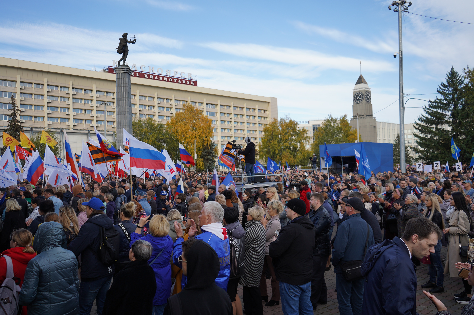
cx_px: 237
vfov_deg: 46.3
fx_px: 368
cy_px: 158
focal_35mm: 28
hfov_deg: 65.5
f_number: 5.6
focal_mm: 28
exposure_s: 1/250
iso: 100
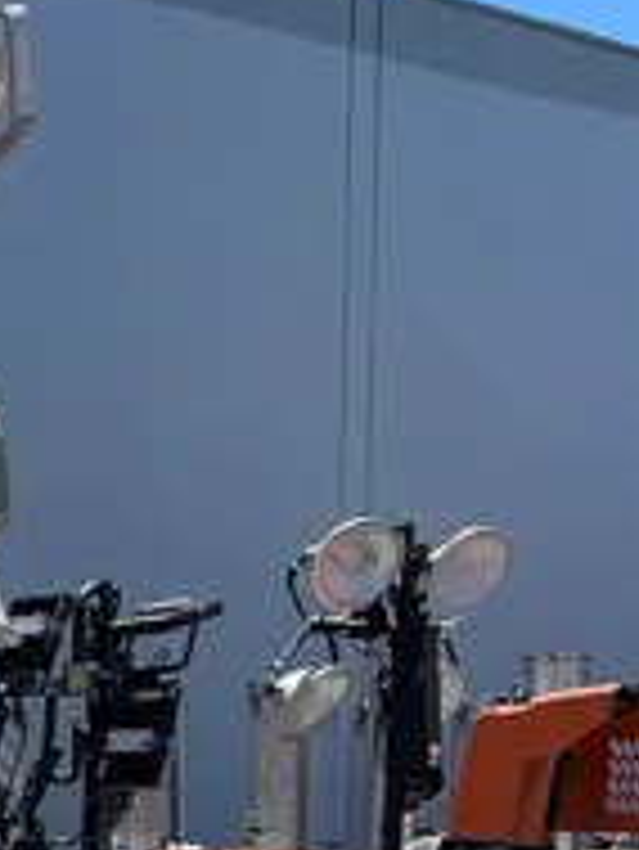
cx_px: -590
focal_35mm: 101
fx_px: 2483
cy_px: 1149
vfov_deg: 18.0
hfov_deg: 13.0
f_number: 1.6
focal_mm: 4.2
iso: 50
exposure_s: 1/3300
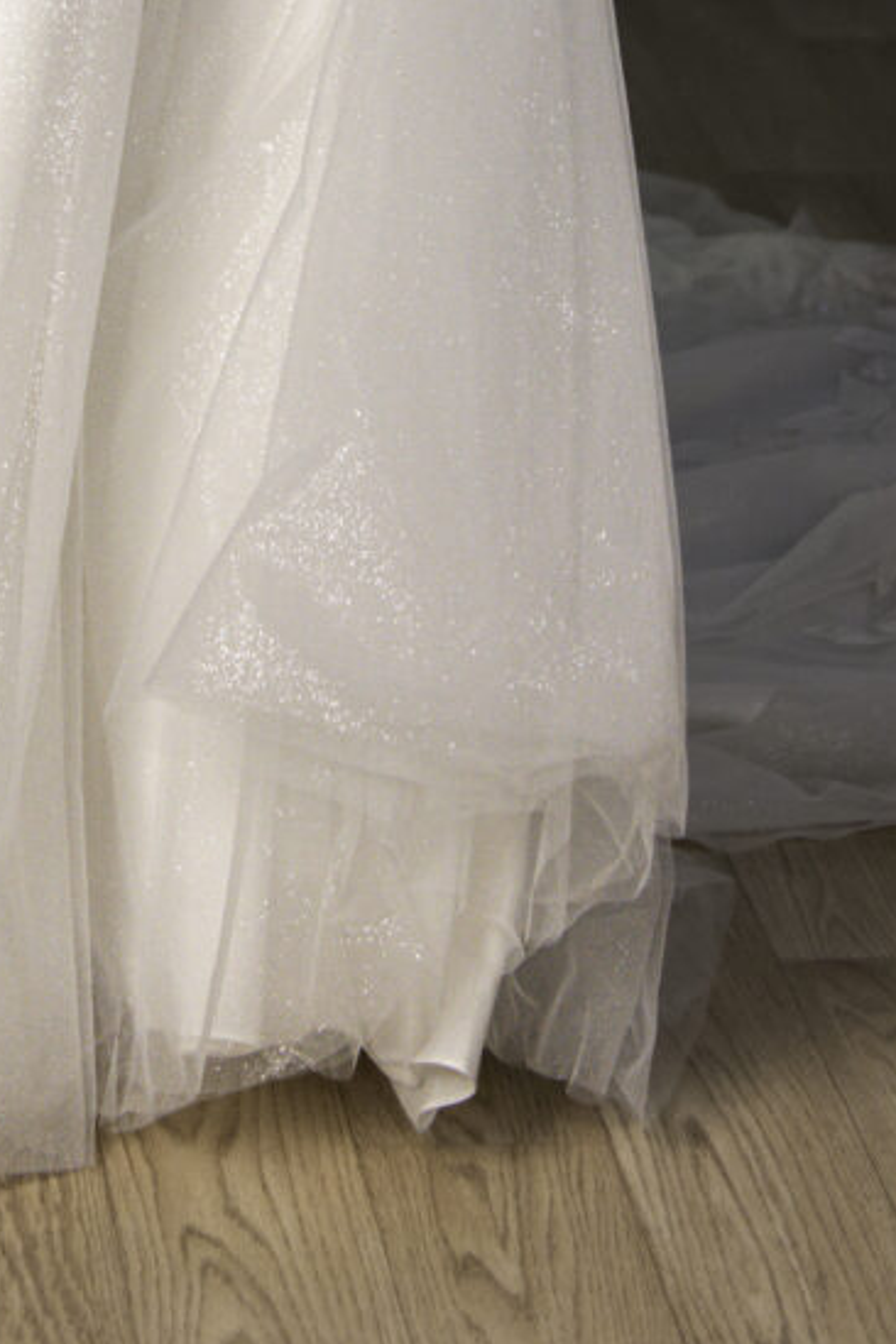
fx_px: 5749
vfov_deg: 12.4
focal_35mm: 154
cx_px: -171
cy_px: -903
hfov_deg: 8.8
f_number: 2.8
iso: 640
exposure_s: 1/1250
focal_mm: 44
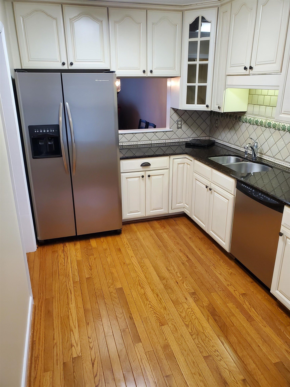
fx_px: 290
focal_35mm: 26
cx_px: 145
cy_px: 194
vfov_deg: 67.3
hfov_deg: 53.1
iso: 200
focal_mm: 4.3
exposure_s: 1/60
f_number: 2.4
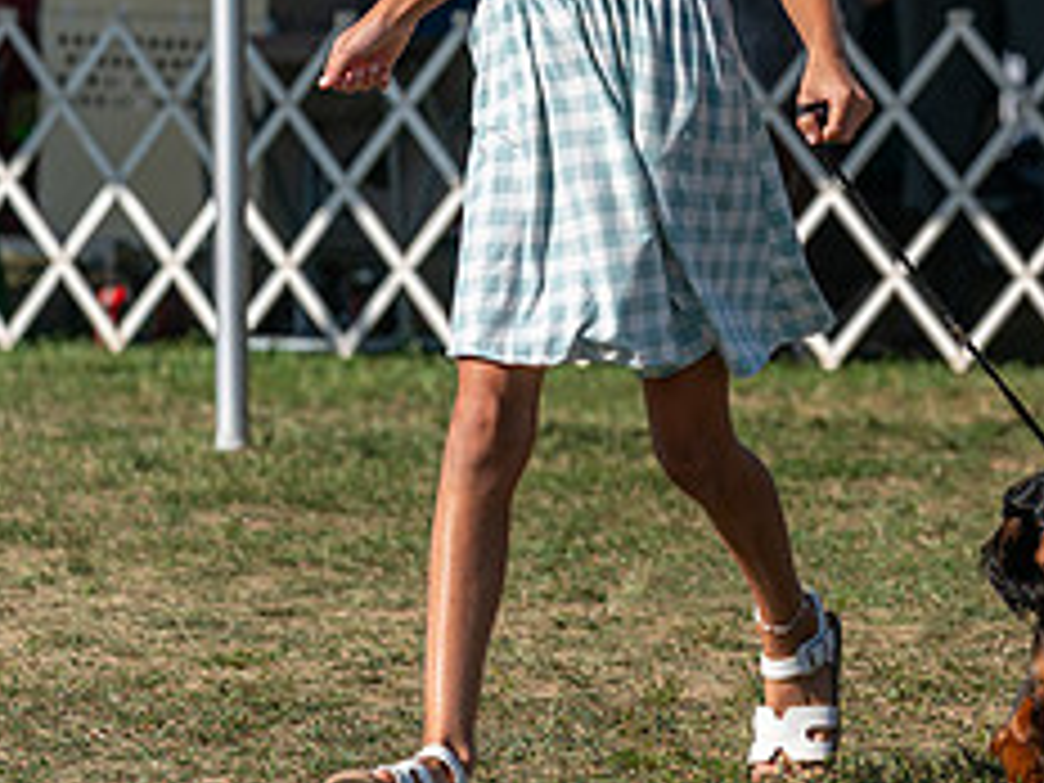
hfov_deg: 5.3
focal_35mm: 375
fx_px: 11310
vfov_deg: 4.0
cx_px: 1141
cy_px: 68
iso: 125
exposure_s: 1/1250
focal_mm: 134
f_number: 4.5
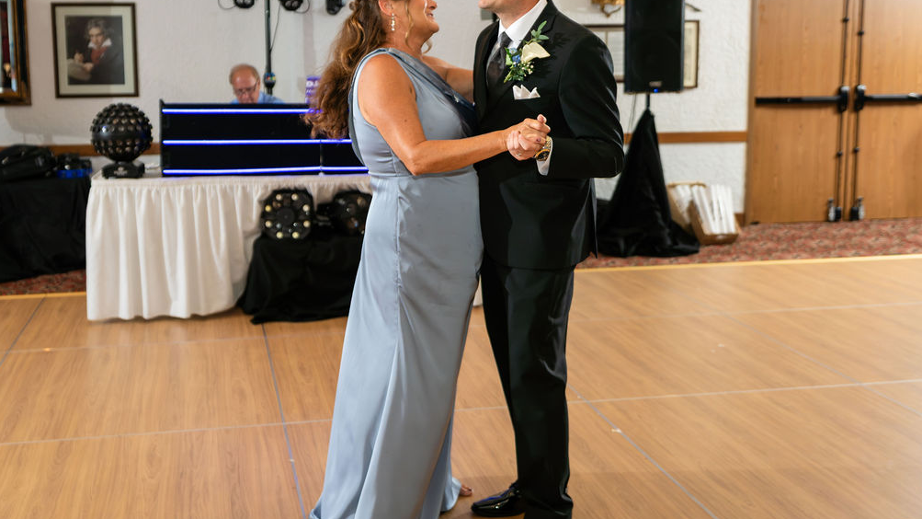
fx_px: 1051
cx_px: 406
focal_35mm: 43
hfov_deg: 47.3
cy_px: 186
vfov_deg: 27.6
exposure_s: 1/125
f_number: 2.8
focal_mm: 35
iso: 500
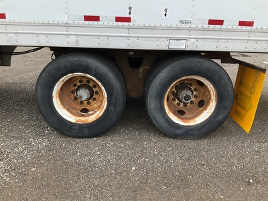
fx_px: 225
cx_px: 134
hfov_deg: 61.7
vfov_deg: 48.2
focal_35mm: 29
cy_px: 100
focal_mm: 3
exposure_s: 1/495
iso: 25
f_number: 1.8
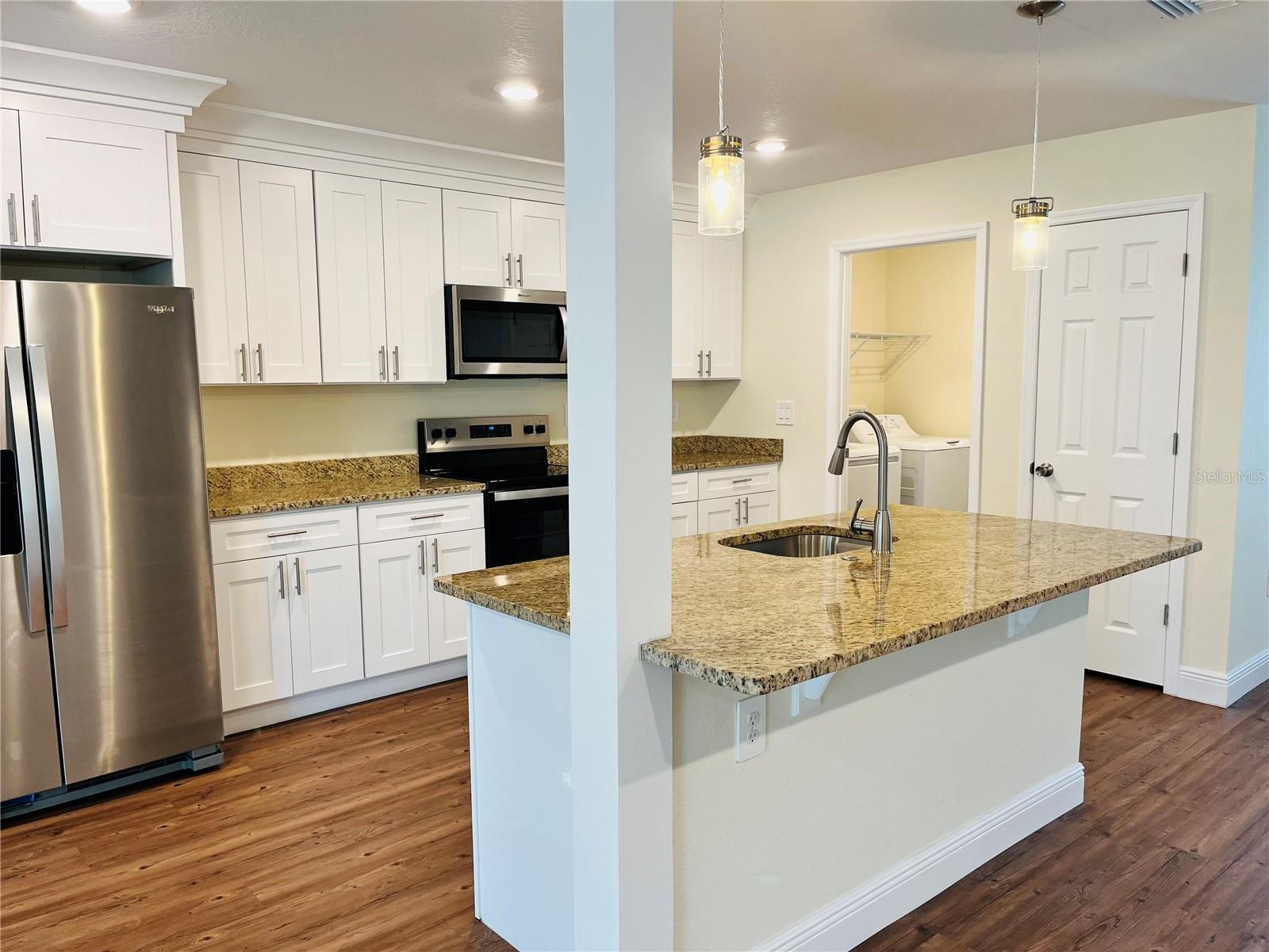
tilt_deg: -7.2
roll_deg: +1.2
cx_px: 634
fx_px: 953
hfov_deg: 67.3
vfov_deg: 53.1
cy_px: 476
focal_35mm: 26
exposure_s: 1/60
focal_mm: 5.1
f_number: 1.6
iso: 64
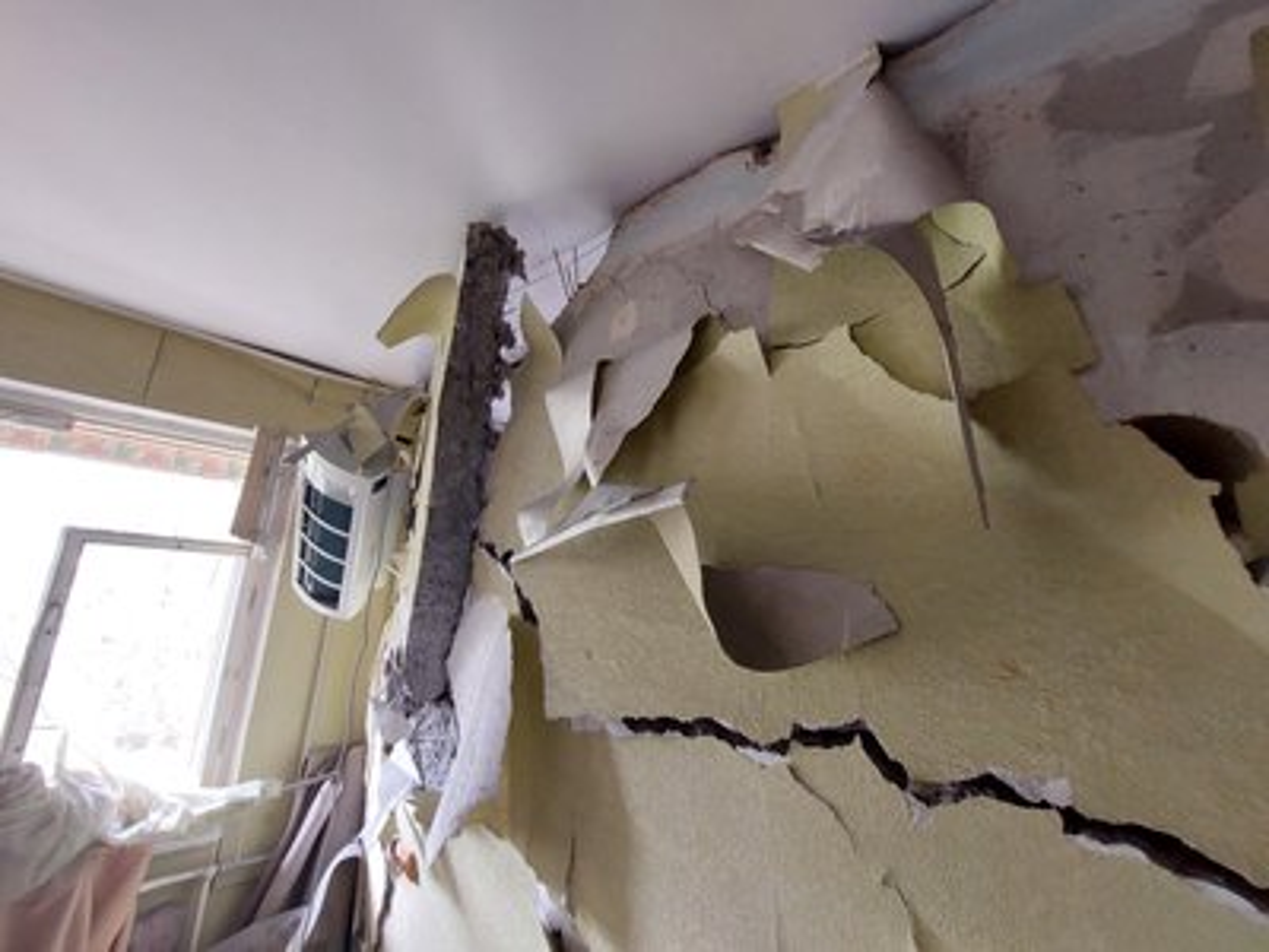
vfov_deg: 89.9
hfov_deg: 106.2
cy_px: 476
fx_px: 477
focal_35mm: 13
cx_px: 634
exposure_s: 1/50
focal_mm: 1.74
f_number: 2.2
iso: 320
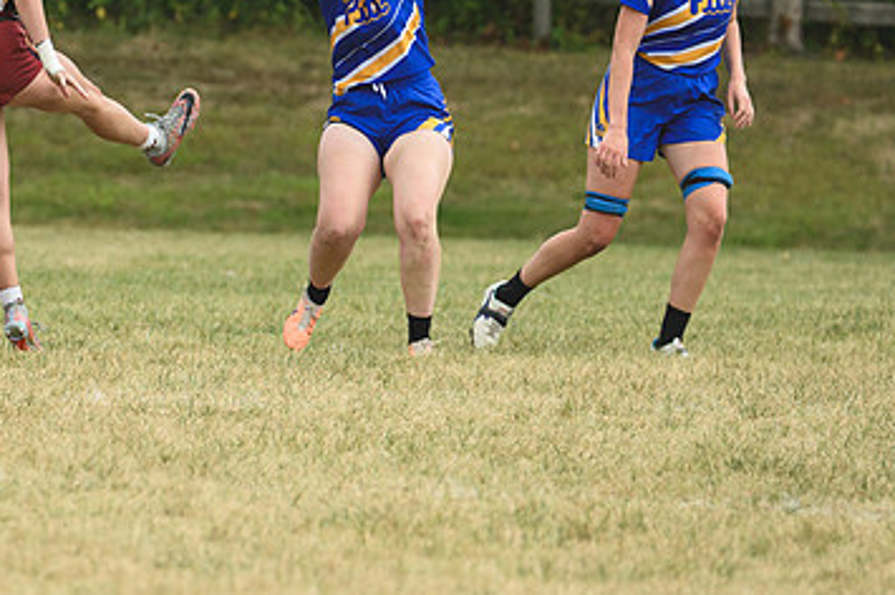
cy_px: 166
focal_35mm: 857
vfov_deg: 1.6
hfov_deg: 2.4
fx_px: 21286
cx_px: 171
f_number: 6
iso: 280
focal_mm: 350
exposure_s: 1/1000
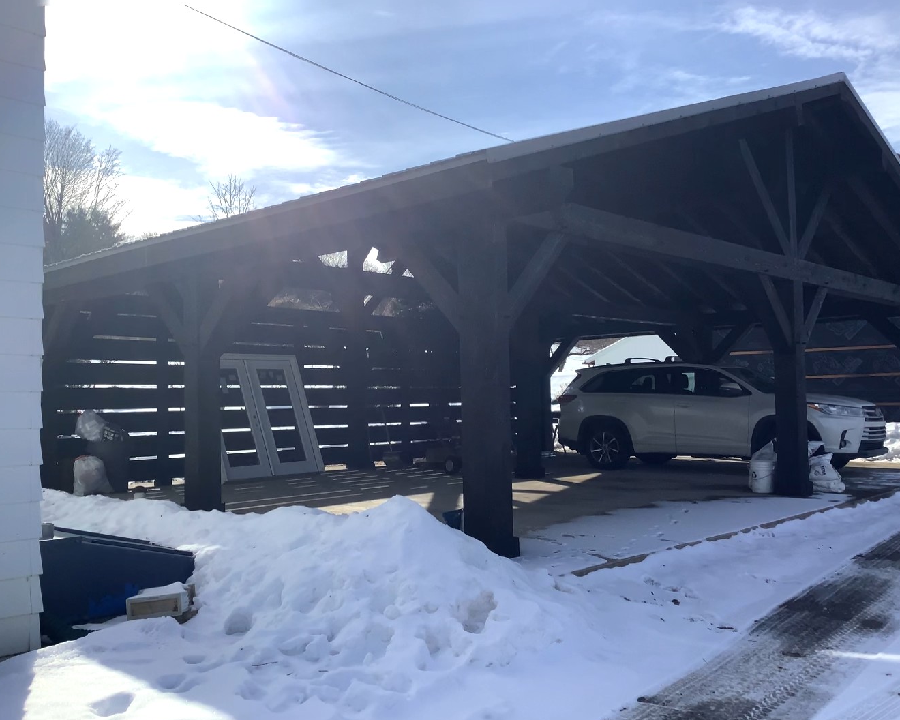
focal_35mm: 33
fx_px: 879
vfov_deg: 44.5
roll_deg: +0.1
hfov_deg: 54.2
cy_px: 365
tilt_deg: +1.1
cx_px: 452
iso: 25
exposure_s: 1/2398
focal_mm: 3.3
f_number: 2.4
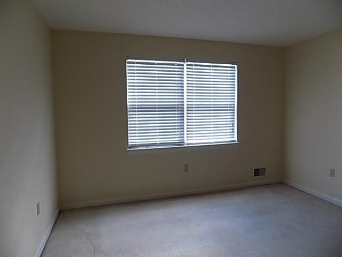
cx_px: 171
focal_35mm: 23
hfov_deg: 73.9
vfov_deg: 58.9
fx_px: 227
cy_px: 128
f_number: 3.1
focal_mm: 4
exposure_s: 1/40
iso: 80
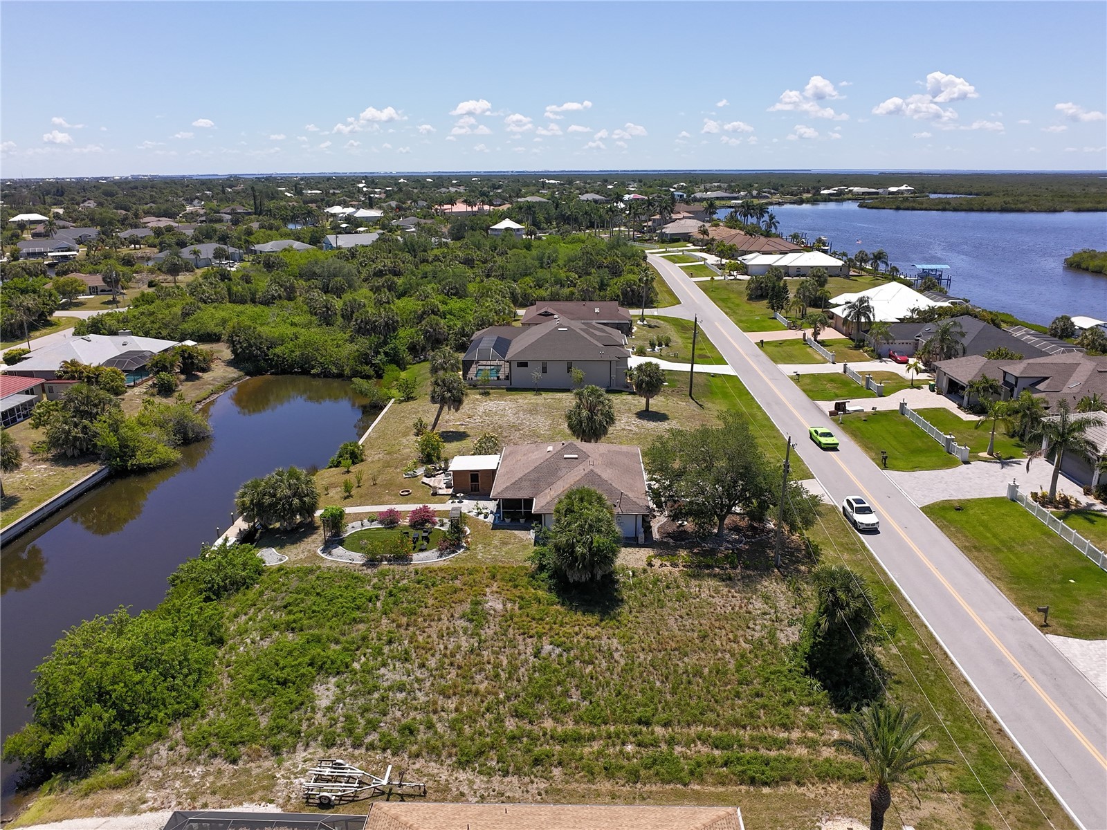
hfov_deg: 71.6
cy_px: 415
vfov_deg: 56.8
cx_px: 554
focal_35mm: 24
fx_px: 768
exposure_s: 1/1250
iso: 130
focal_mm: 4.55
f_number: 2.8
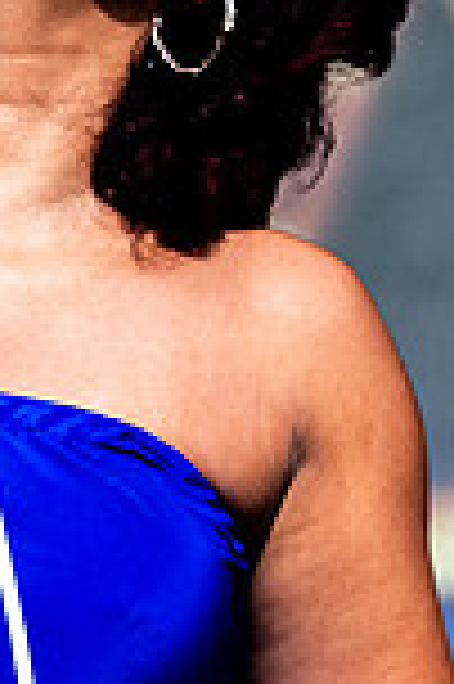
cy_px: -151
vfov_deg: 3.8
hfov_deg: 2.5
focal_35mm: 548
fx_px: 10389
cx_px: 0
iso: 250
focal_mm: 112
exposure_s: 1/6400
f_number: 4.5
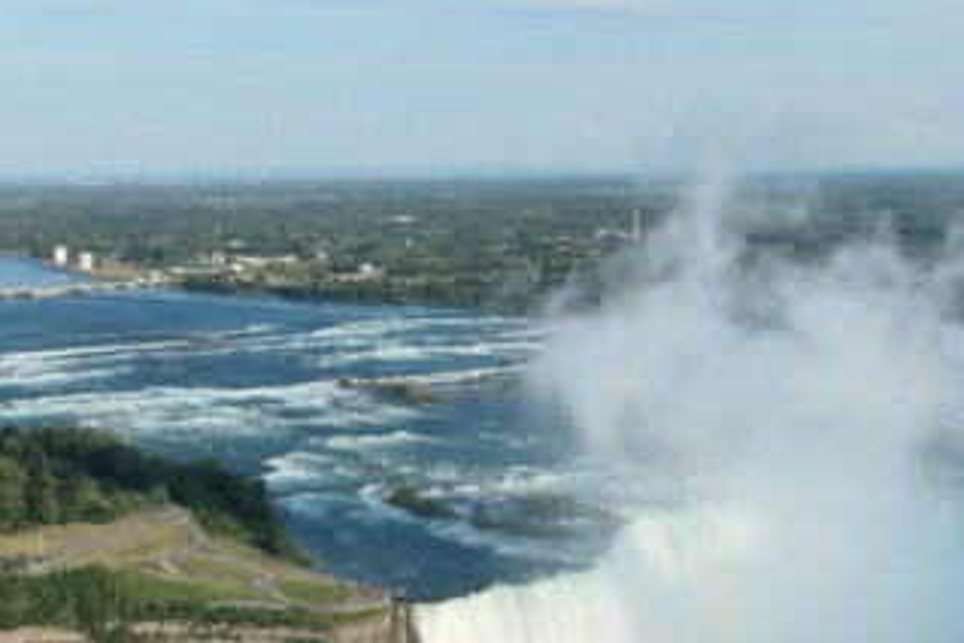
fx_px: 1821
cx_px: 485
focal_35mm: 68
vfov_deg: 19.9
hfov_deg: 29.7
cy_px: 440
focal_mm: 8.8
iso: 200
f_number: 5
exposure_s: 1/800
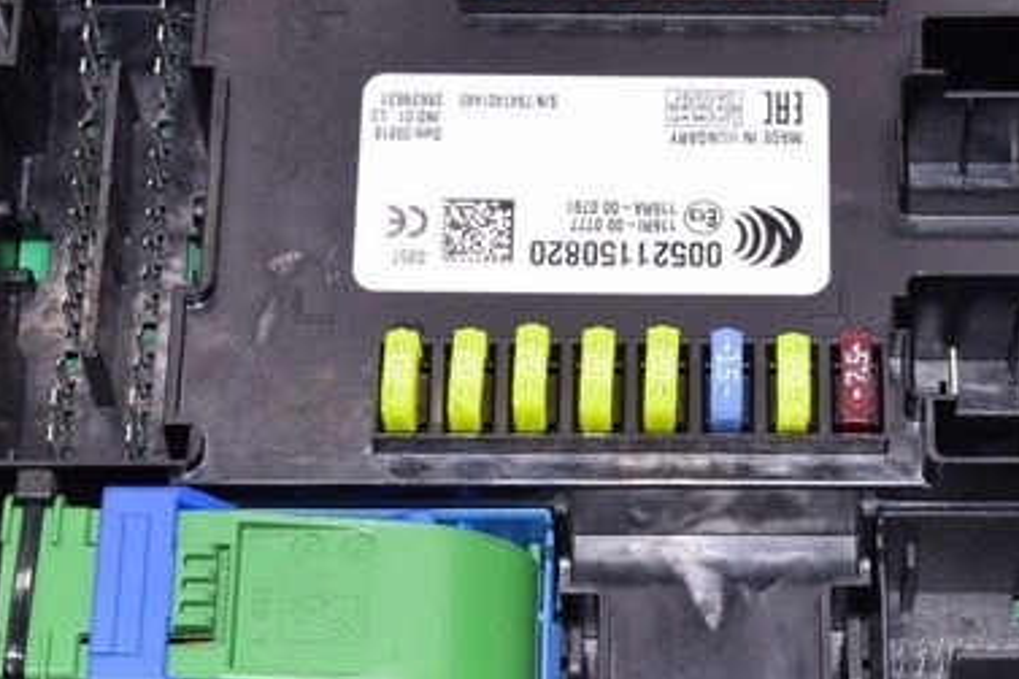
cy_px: 369
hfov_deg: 16.2
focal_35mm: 126
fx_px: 3575
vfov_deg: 10.8
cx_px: 727
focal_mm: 31
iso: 1600
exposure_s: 1/160
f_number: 8
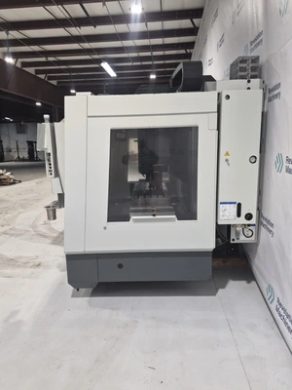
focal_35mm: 23
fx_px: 259
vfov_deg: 73.9
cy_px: 195
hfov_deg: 58.9
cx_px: 146
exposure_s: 1/120
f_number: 1.8
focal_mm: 5.4
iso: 160
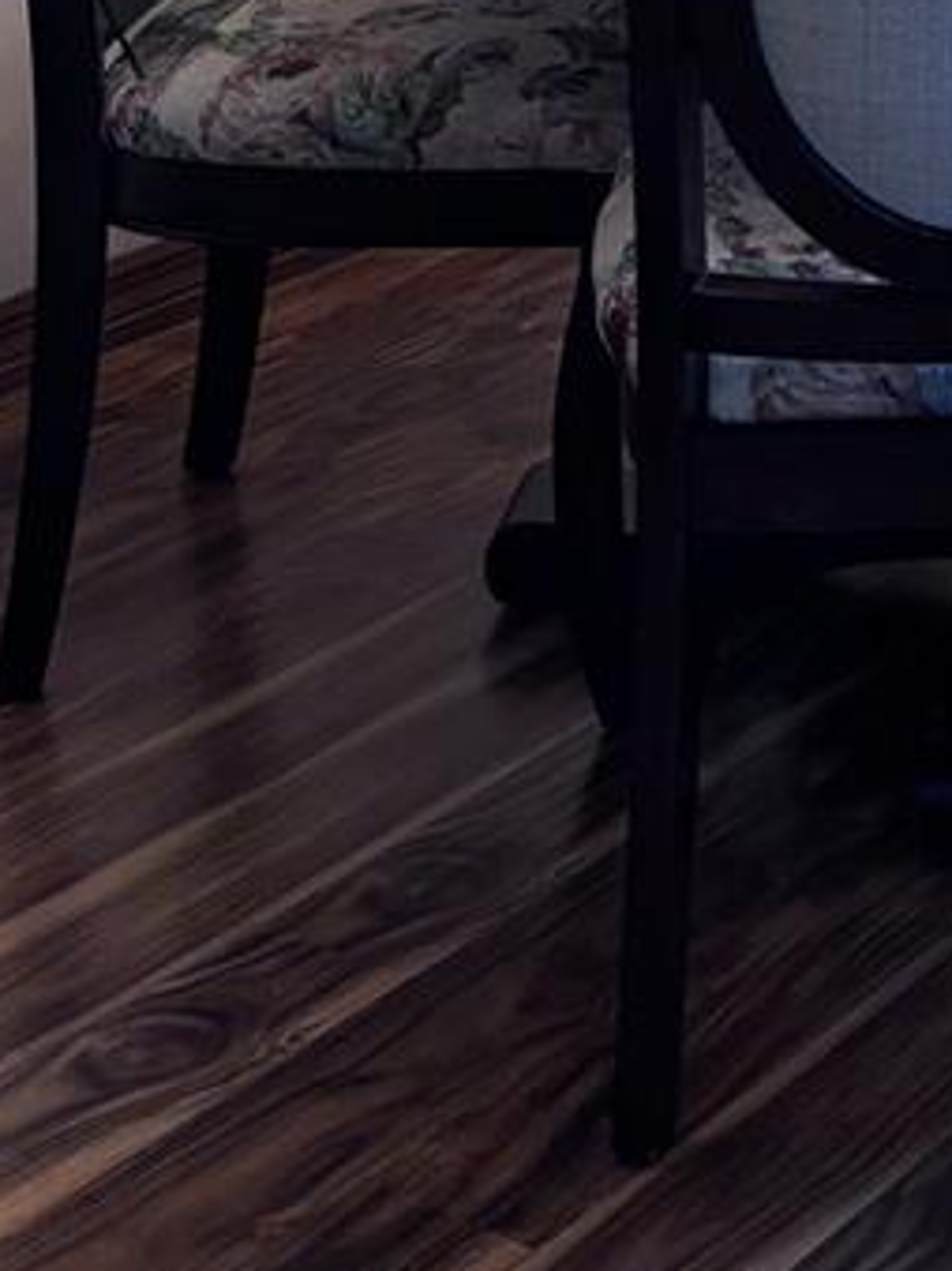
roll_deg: -1.5
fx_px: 3376
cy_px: -922
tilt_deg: -0.3
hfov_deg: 15.0
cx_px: 1402
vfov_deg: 17.7
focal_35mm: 92
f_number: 1.6
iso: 125
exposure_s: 1/60
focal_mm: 5.96
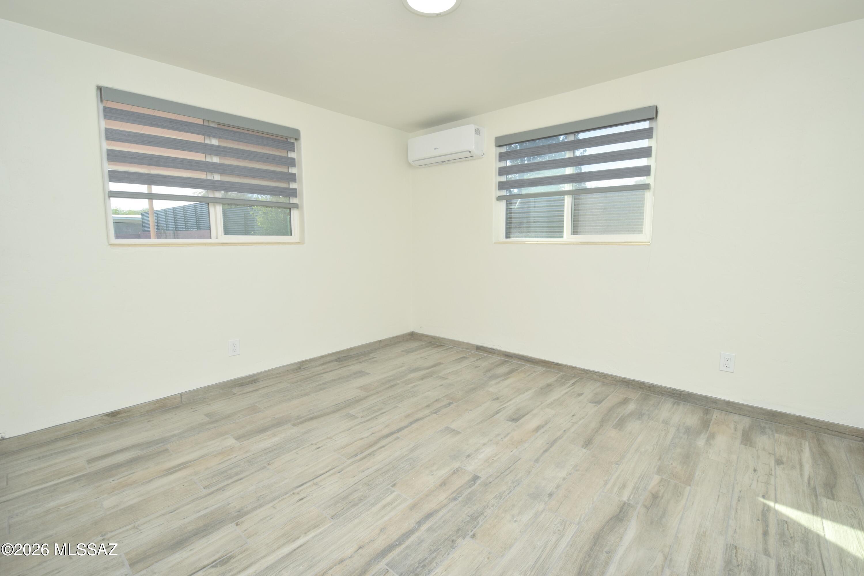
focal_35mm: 15
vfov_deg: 77.3
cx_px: 432
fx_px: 360
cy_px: 288
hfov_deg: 100.4
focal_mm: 10
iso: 400
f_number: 9
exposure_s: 1/200
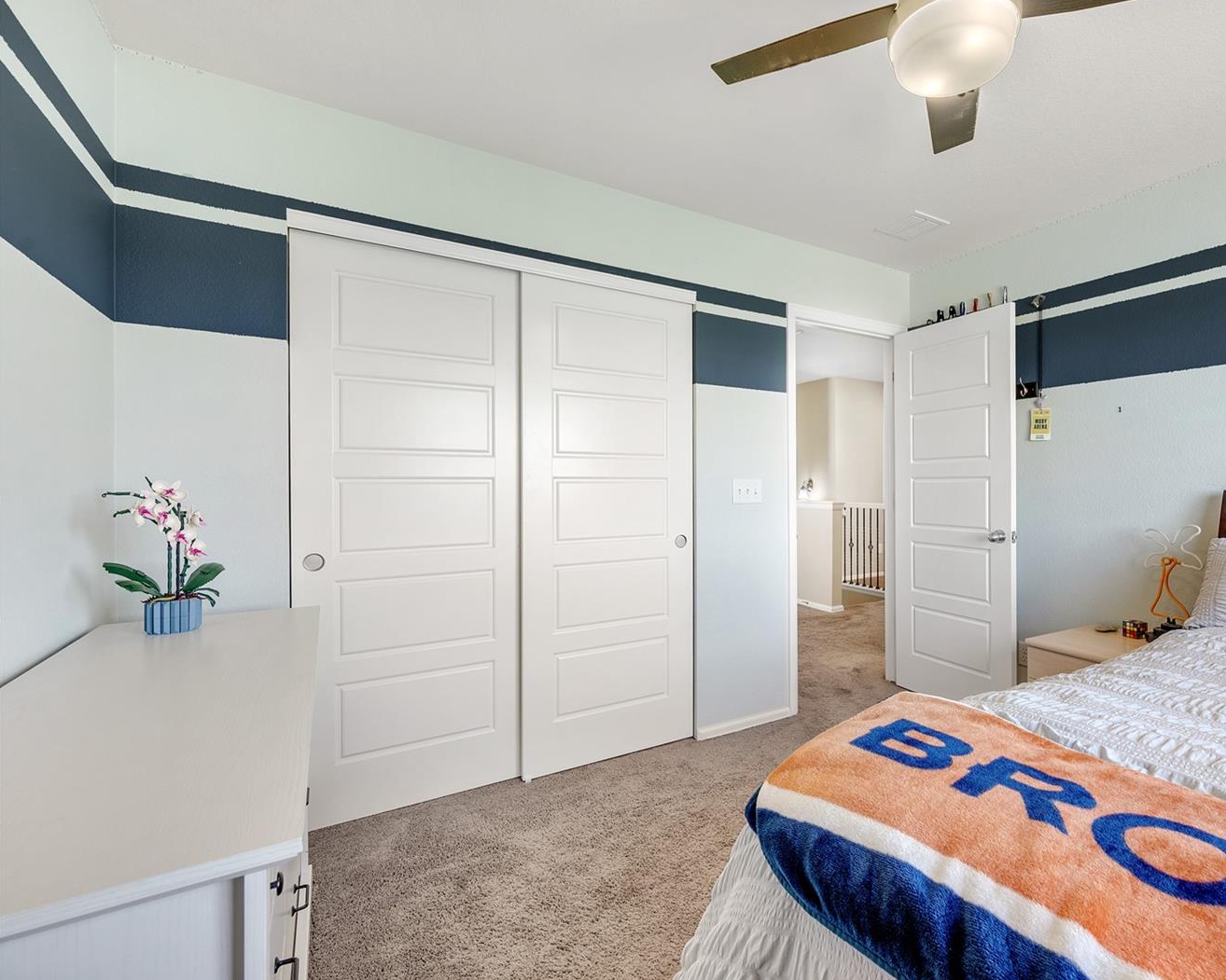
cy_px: 486
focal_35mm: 16
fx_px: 581
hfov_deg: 91.7
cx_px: 745
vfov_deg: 80.4
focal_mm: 14
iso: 100
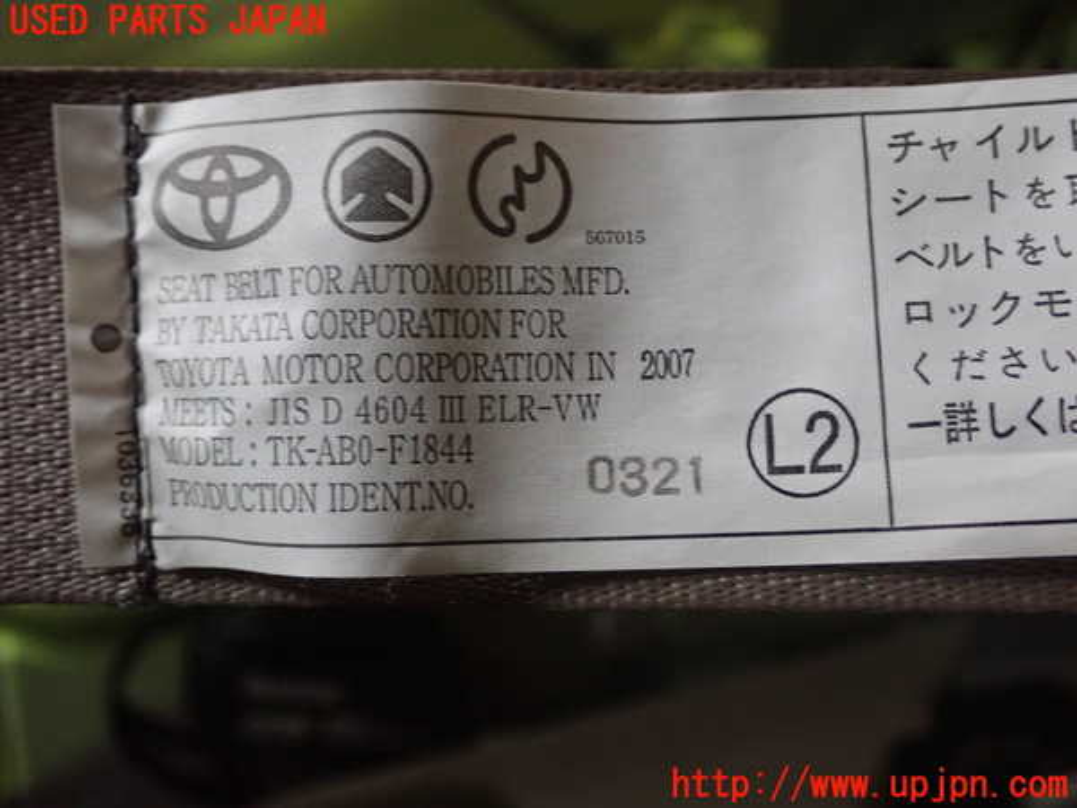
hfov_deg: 42.9
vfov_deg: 32.9
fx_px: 1369
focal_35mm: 44
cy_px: 404
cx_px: 538
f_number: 2.9
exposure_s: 1/25
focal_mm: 7.84
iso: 800
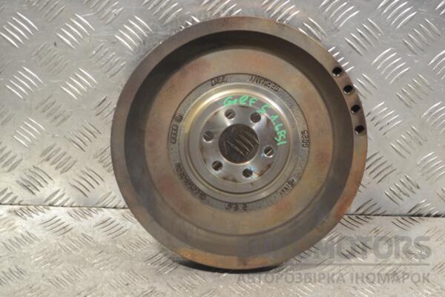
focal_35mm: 72
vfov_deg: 18.9
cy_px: 148
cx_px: 222
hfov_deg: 28.1
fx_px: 890
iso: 400
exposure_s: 1/30
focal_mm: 48
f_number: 5.6
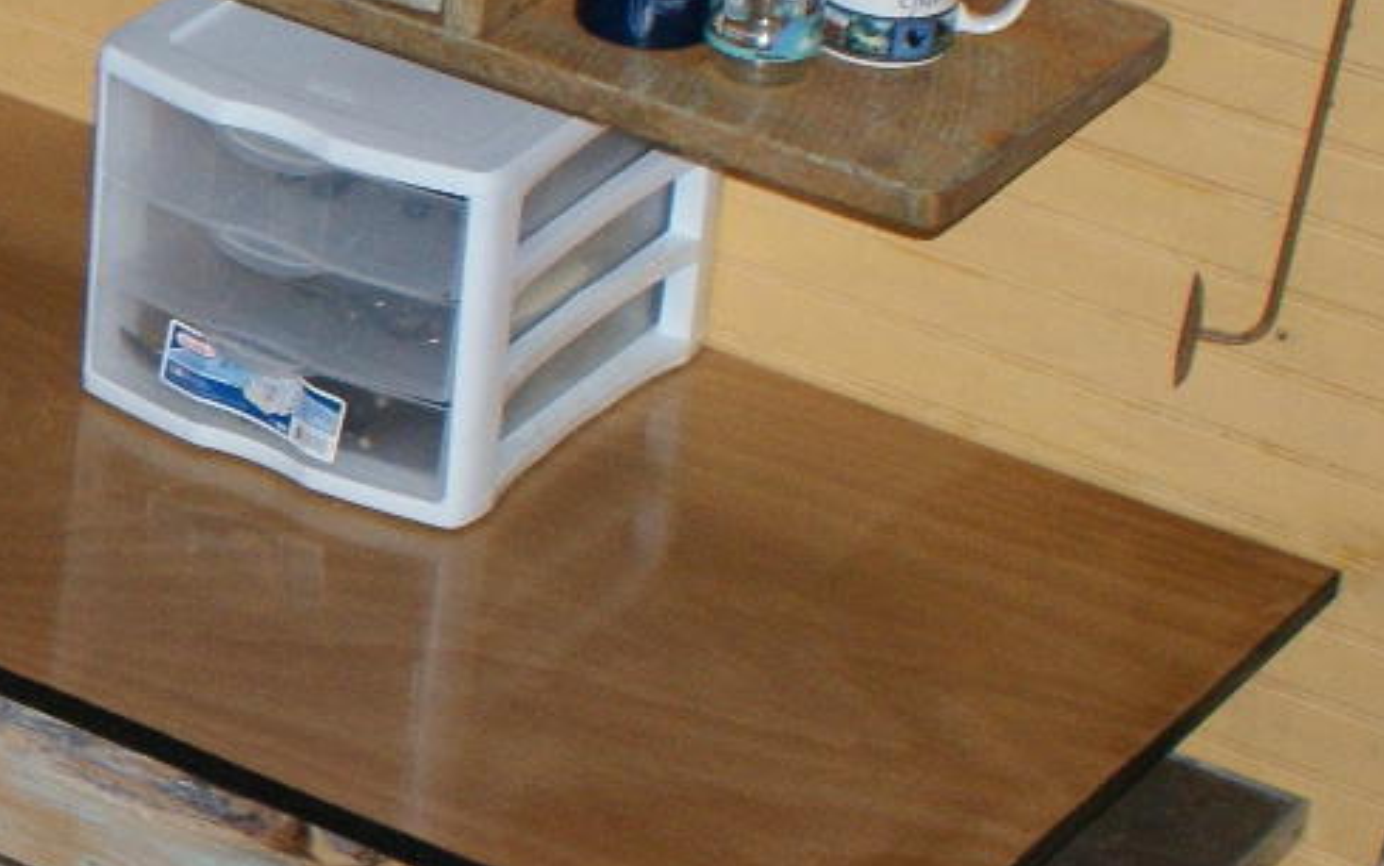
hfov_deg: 11.5
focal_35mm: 168
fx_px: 6339
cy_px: 195
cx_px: -1189
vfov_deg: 7.8
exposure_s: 1/60
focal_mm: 28
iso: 400
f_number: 5
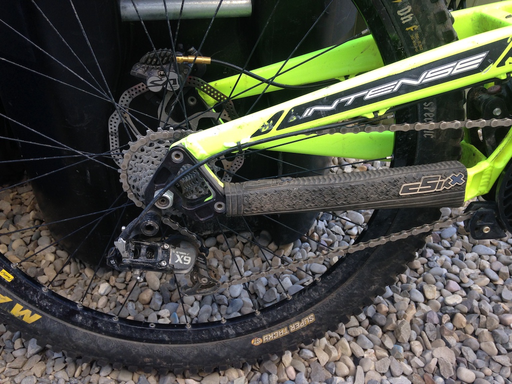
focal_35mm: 33
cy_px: 192
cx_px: 256
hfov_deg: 55.4
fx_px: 488
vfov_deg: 42.9
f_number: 2.4
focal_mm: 4.12
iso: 80
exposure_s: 1/120
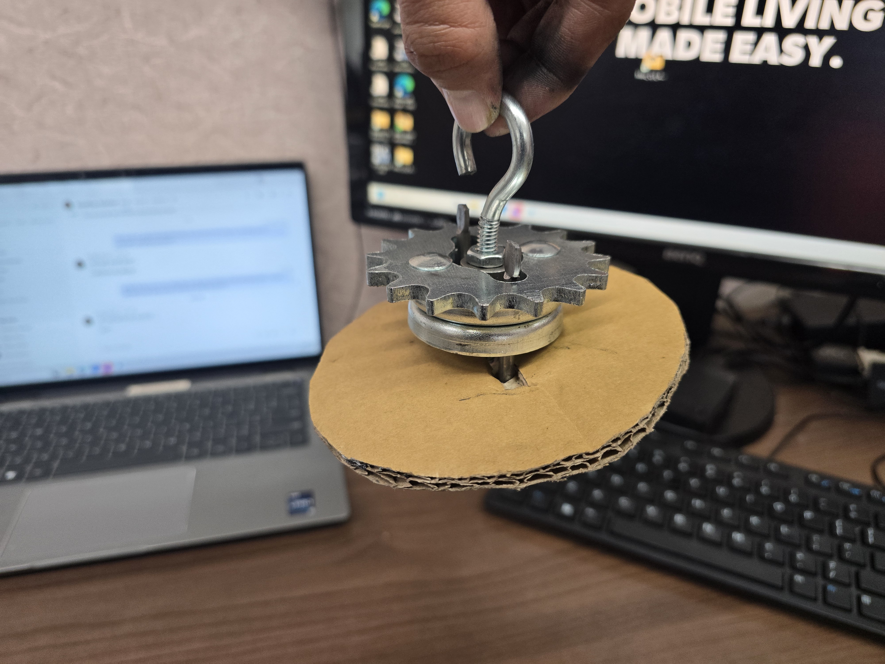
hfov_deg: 73.9
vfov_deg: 58.9
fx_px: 588
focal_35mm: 23
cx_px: 442
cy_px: 332
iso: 250
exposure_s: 1/120
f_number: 1.7
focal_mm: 6.3
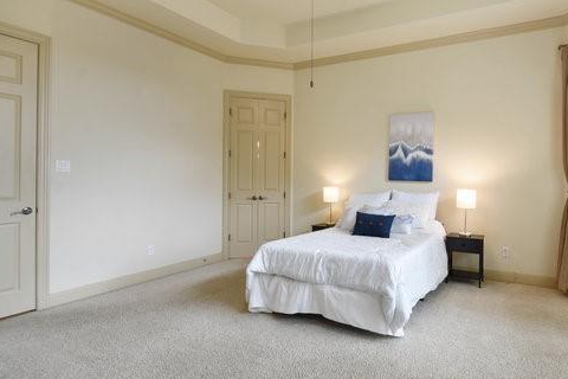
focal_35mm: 20
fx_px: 316
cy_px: 175
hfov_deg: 82.4
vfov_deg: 61.9
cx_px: 354
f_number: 8
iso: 200
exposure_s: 1/4
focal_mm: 10
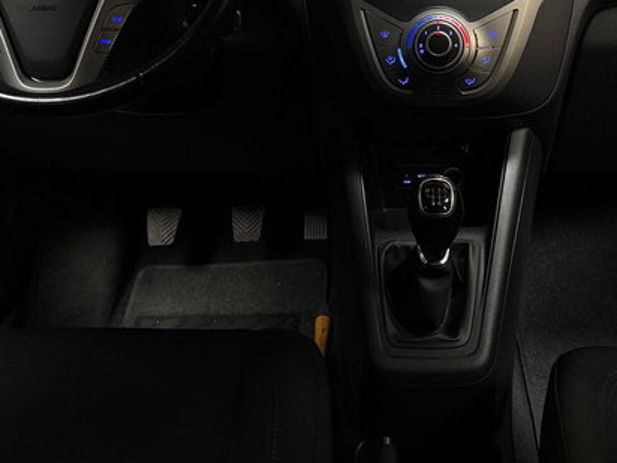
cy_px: 118
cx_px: 398
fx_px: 856
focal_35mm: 48
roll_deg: +1.9
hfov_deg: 39.3
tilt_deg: -24.7
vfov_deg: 29.8
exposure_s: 1/60
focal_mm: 5.96
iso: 500
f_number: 1.6
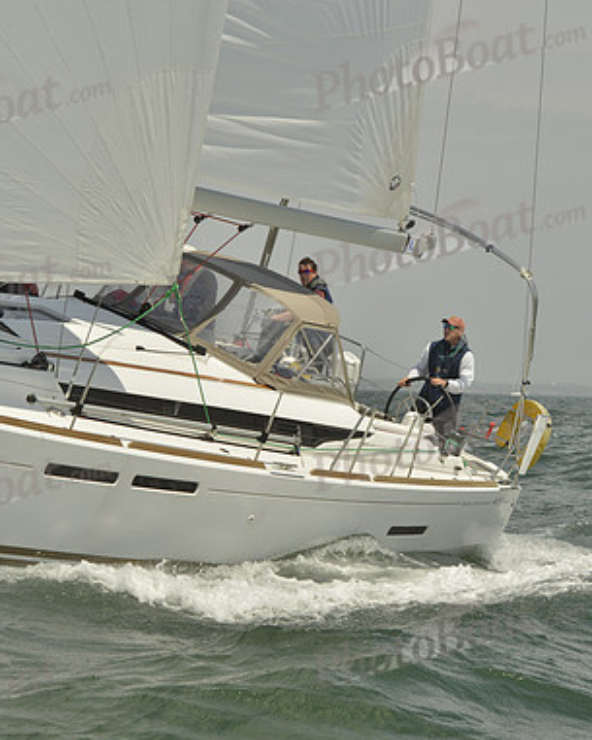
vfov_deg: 19.2
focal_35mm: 100
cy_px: 368
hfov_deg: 15.4
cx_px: 214
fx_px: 2189
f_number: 9
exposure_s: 1/1250
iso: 200
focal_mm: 70
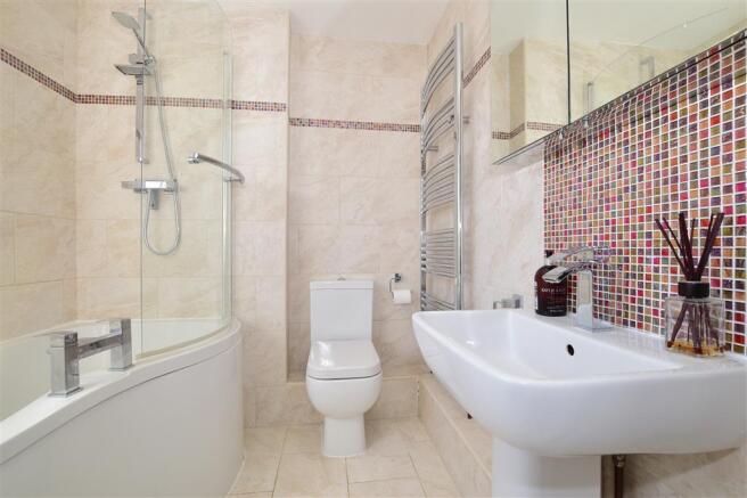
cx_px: 374
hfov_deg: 100.4
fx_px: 311
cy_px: 249
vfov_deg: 77.3
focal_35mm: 15
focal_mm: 10
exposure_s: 1/80
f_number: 7.1
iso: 400
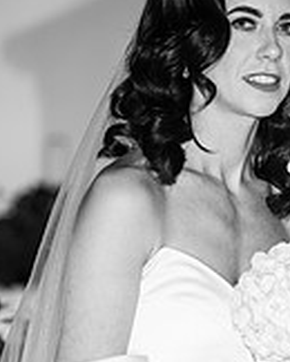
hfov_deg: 2.8
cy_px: 364
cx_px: 338
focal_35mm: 548
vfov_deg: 3.5
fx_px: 5868
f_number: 2.8
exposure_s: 1/250
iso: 125
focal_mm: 140
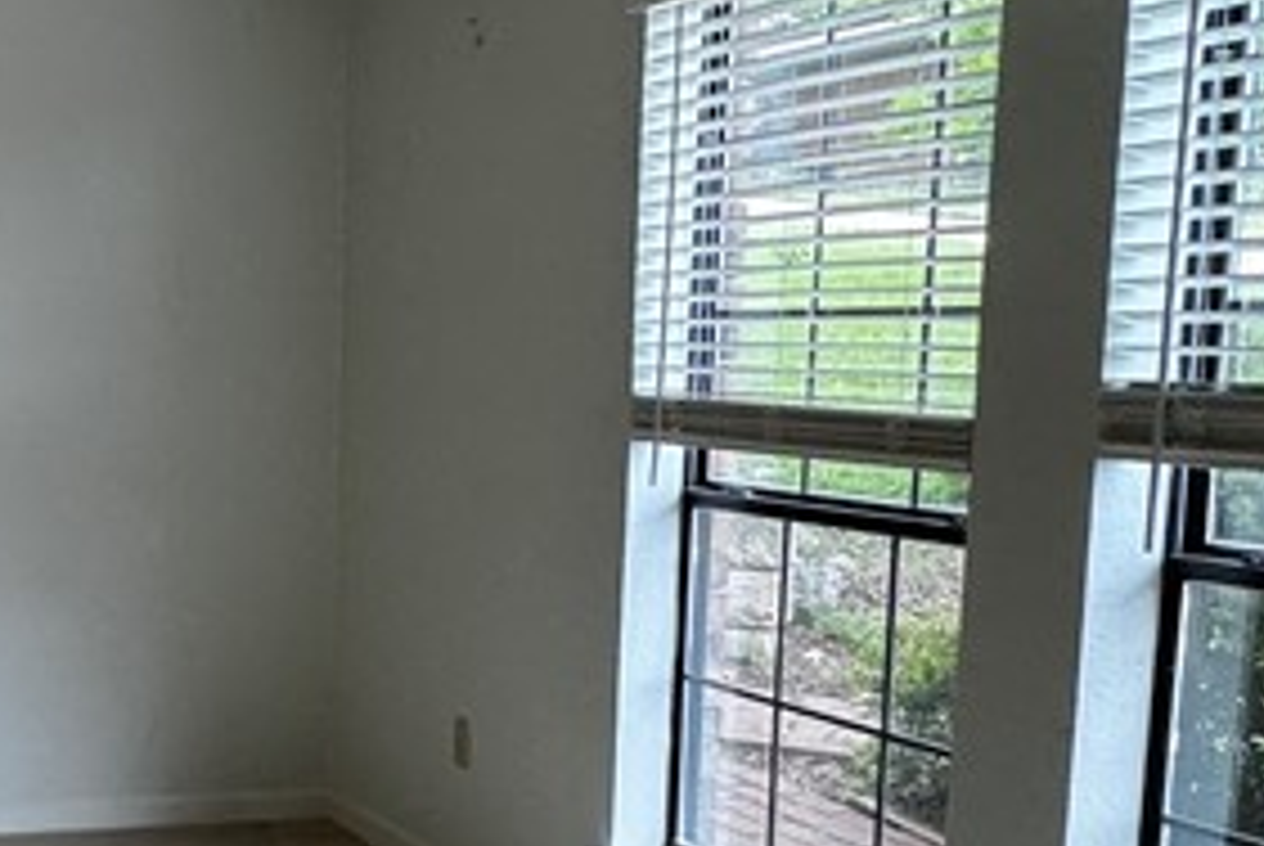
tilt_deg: -9.1
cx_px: -387
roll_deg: +3.3
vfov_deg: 25.4
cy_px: 594
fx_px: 1863
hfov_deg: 29.8
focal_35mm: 53
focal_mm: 2.22
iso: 80
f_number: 2.2
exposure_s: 1/120
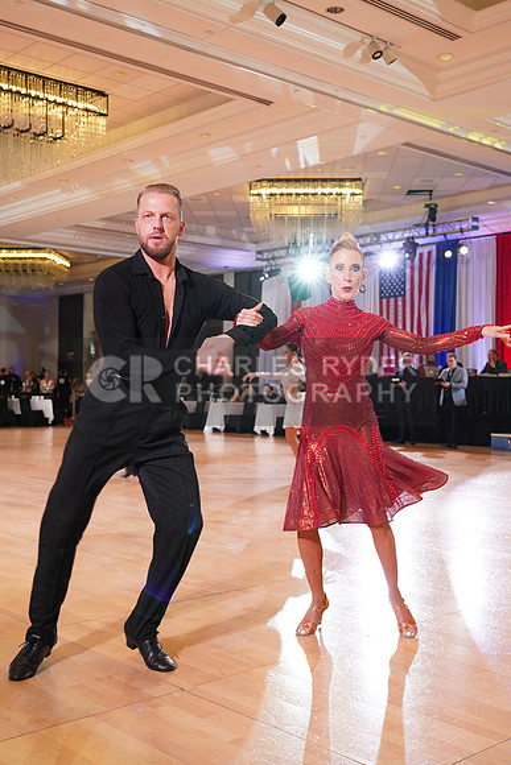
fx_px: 851
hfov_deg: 33.4
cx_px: 256
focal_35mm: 40
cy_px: 382
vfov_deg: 48.4
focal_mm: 40
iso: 1600
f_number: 5
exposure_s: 1/160
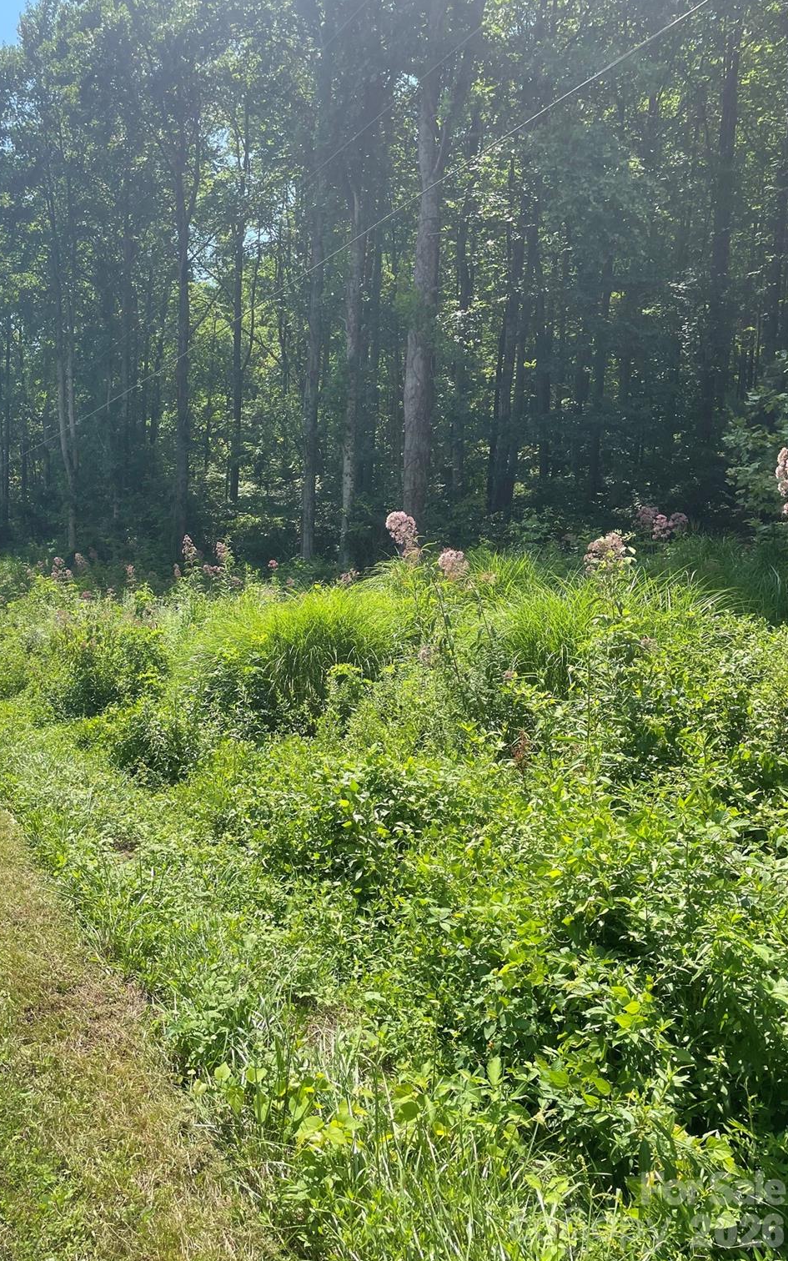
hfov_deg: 44.3
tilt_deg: -3.3
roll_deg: -4.9
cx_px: 310
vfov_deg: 66.5
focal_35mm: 28
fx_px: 962
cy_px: 624
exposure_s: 1/1531
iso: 32
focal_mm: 4.2
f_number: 1.6
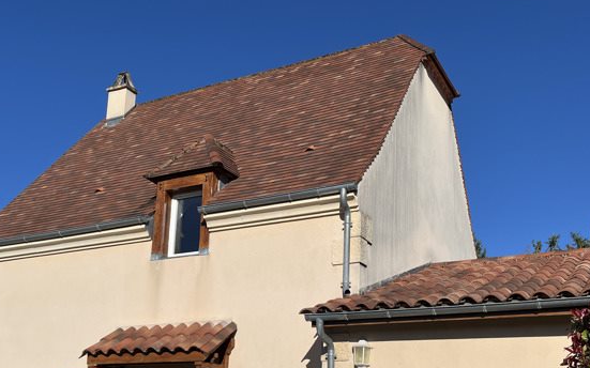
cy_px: 287
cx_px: 308
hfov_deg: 49.3
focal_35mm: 40
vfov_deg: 31.3
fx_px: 643
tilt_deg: +13.3
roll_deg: -0.9
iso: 50
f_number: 1.6
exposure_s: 1/10870
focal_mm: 5.1
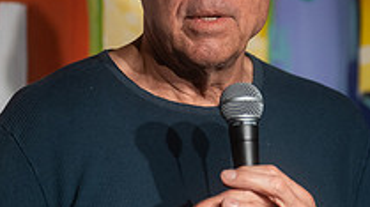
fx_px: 4429
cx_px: 221
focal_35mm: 452
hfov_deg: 4.8
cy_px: 32
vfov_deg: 2.7
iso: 2000
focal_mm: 200
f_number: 3.5
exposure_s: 1/320
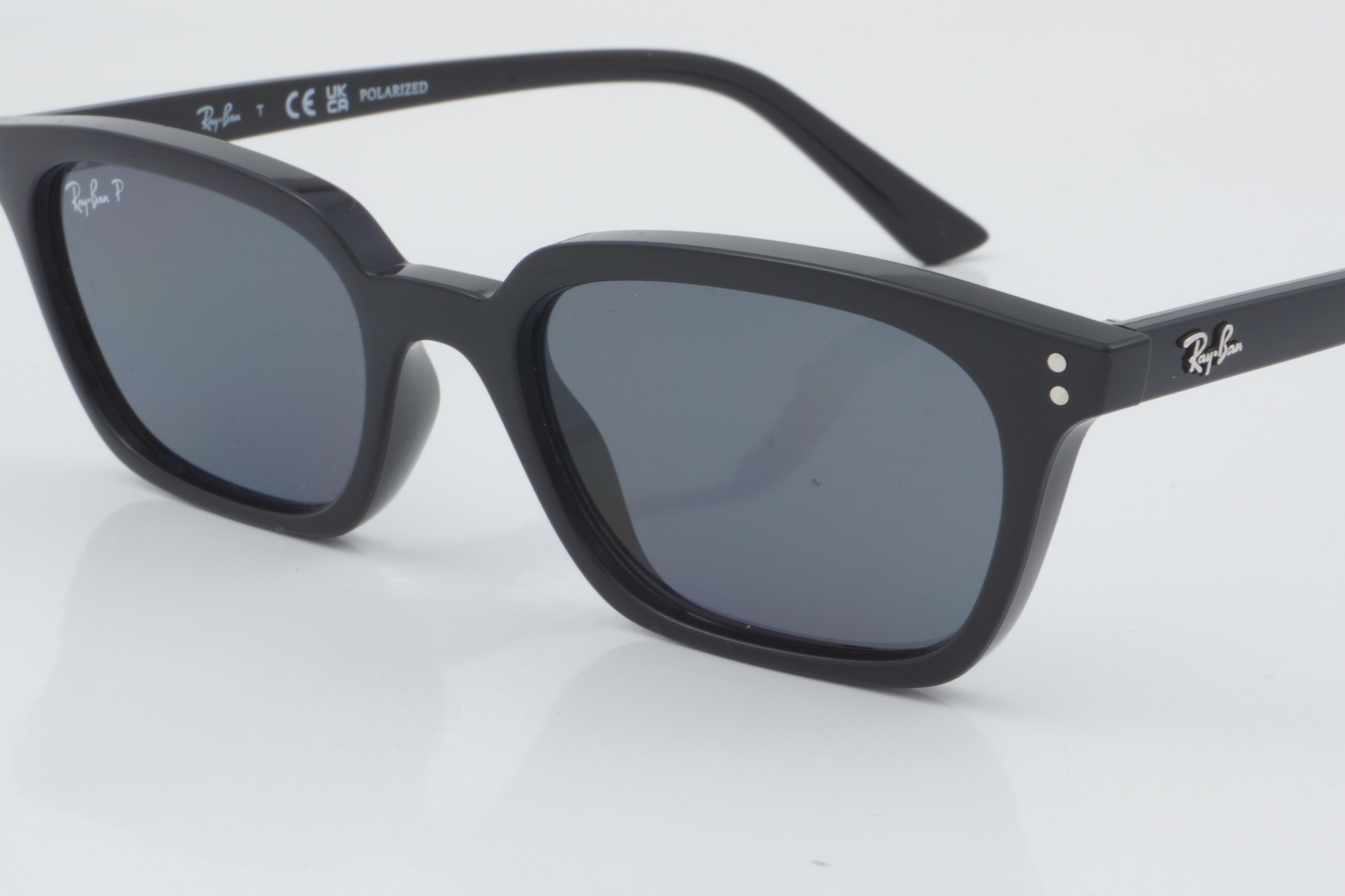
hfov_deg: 19.5
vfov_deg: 13.1
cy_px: 398
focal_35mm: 105
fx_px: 3909
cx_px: 824
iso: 100
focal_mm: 55
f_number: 32
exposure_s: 1/3
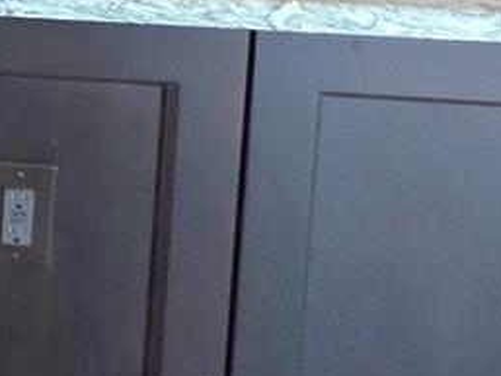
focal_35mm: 81
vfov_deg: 14.0
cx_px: -830
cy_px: -470
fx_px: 1173
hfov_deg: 13.3
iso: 125
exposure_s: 1/120
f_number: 1.9
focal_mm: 2.2
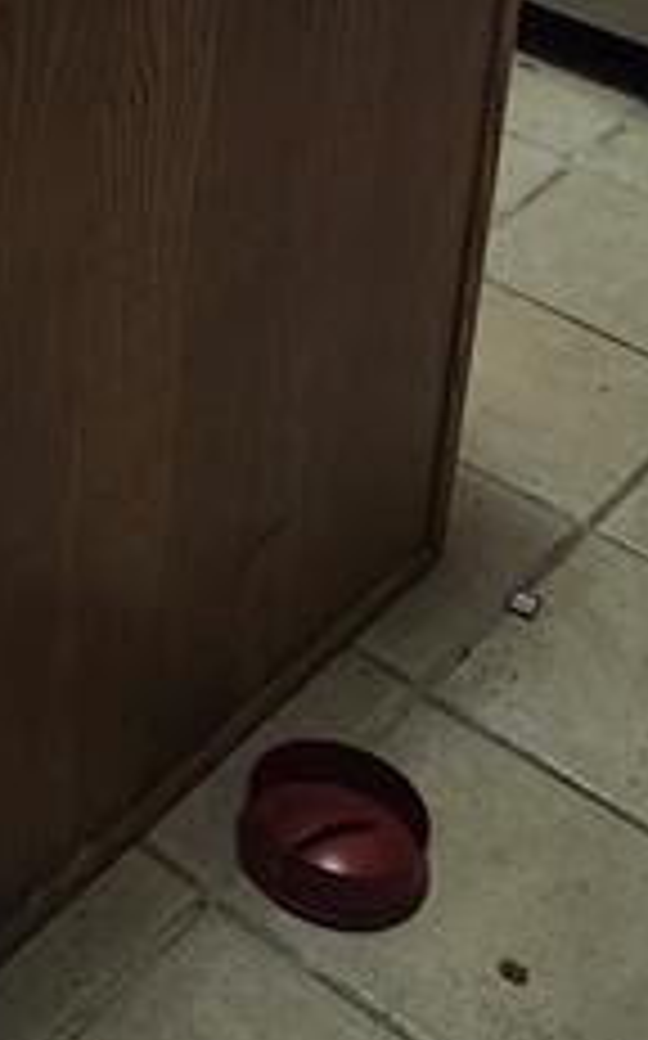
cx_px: -238
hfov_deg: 15.2
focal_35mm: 81
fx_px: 2293
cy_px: -545
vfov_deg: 21.3
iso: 1000
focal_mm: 5.54
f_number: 1.8
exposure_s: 1/25
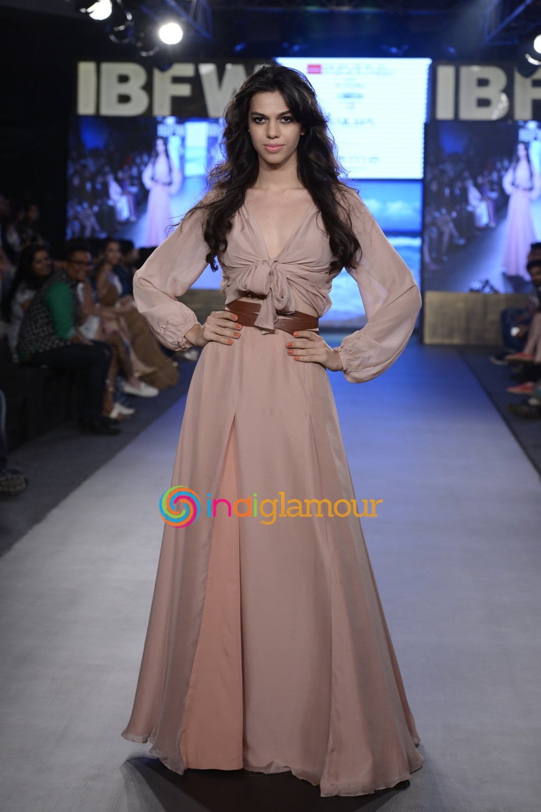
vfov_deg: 28.8
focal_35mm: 70
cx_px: 270
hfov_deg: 19.5
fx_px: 1577
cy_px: 406
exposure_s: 1/250
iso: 800
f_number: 4.5
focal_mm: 70
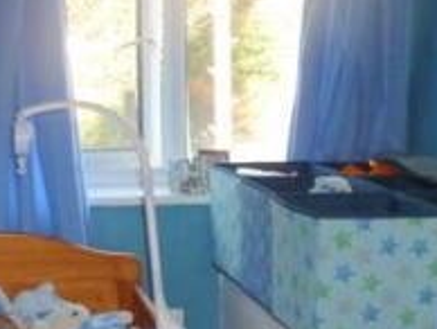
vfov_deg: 19.6
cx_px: 377
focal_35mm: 72
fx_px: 910
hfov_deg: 26.3
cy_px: 357
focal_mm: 4.3
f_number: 3.3
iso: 250
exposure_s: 1/60
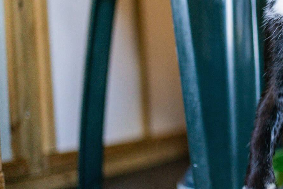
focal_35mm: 79
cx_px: 318
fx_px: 621
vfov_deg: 17.3
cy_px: 100
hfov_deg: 23.9
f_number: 1.8
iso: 1600
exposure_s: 1/250
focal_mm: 35
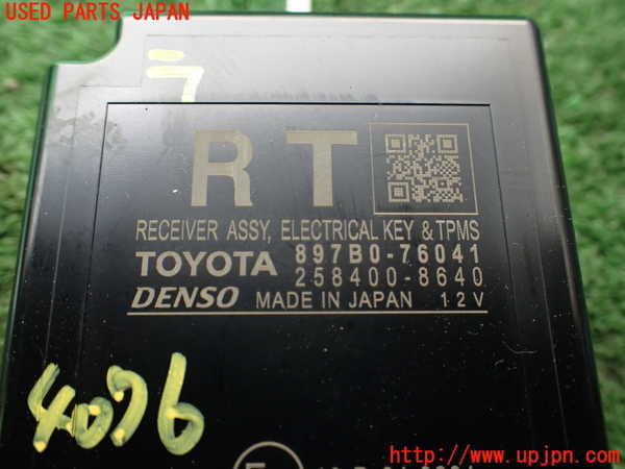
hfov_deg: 60.0
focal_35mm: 30
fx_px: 542
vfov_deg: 46.8
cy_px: 234
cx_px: 312
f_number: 2.3
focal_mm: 5.4
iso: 200
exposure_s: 1/125
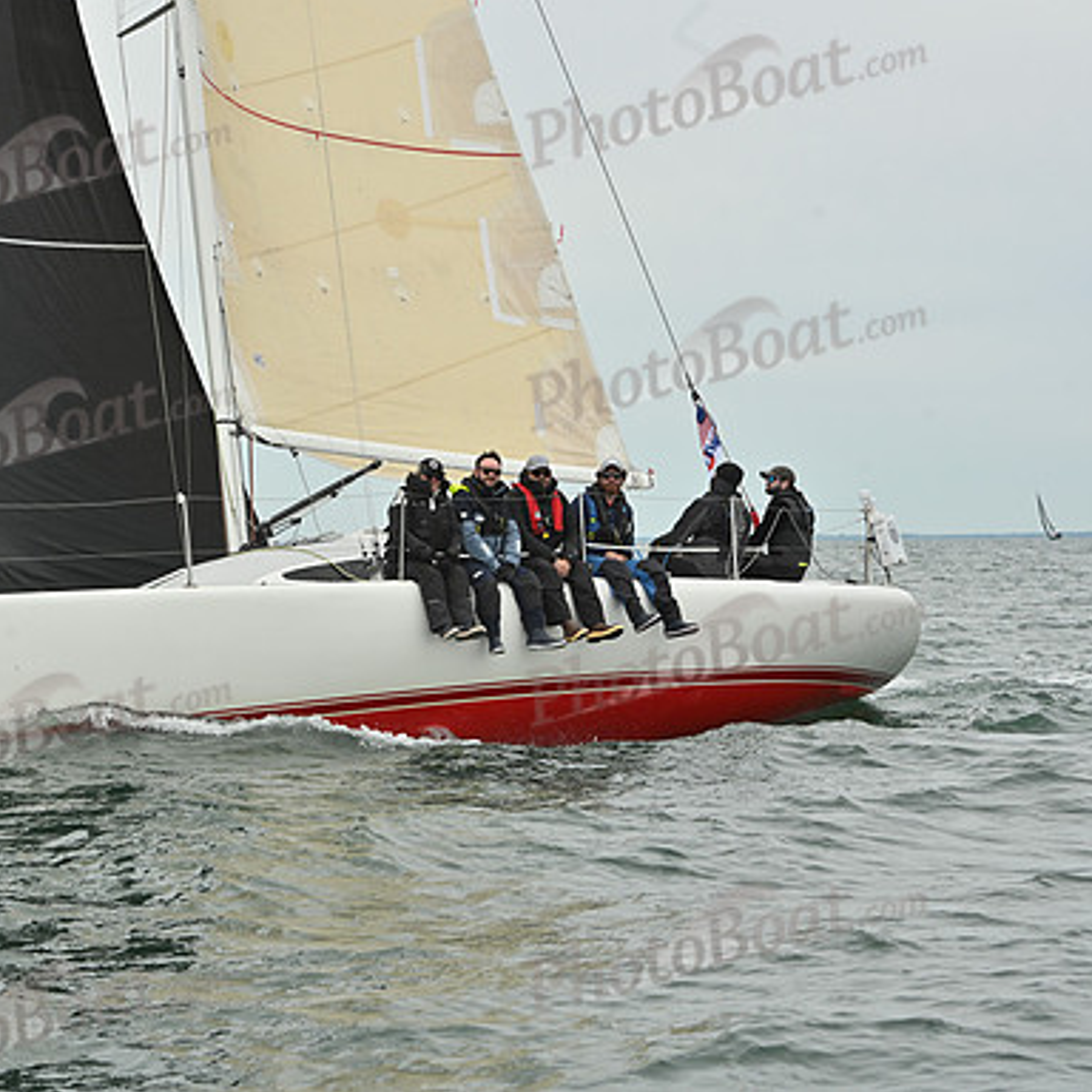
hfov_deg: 13.3
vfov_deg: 13.3
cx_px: 381
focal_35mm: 131
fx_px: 4675
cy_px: 545
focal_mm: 102
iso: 320
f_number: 9
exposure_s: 1/1000
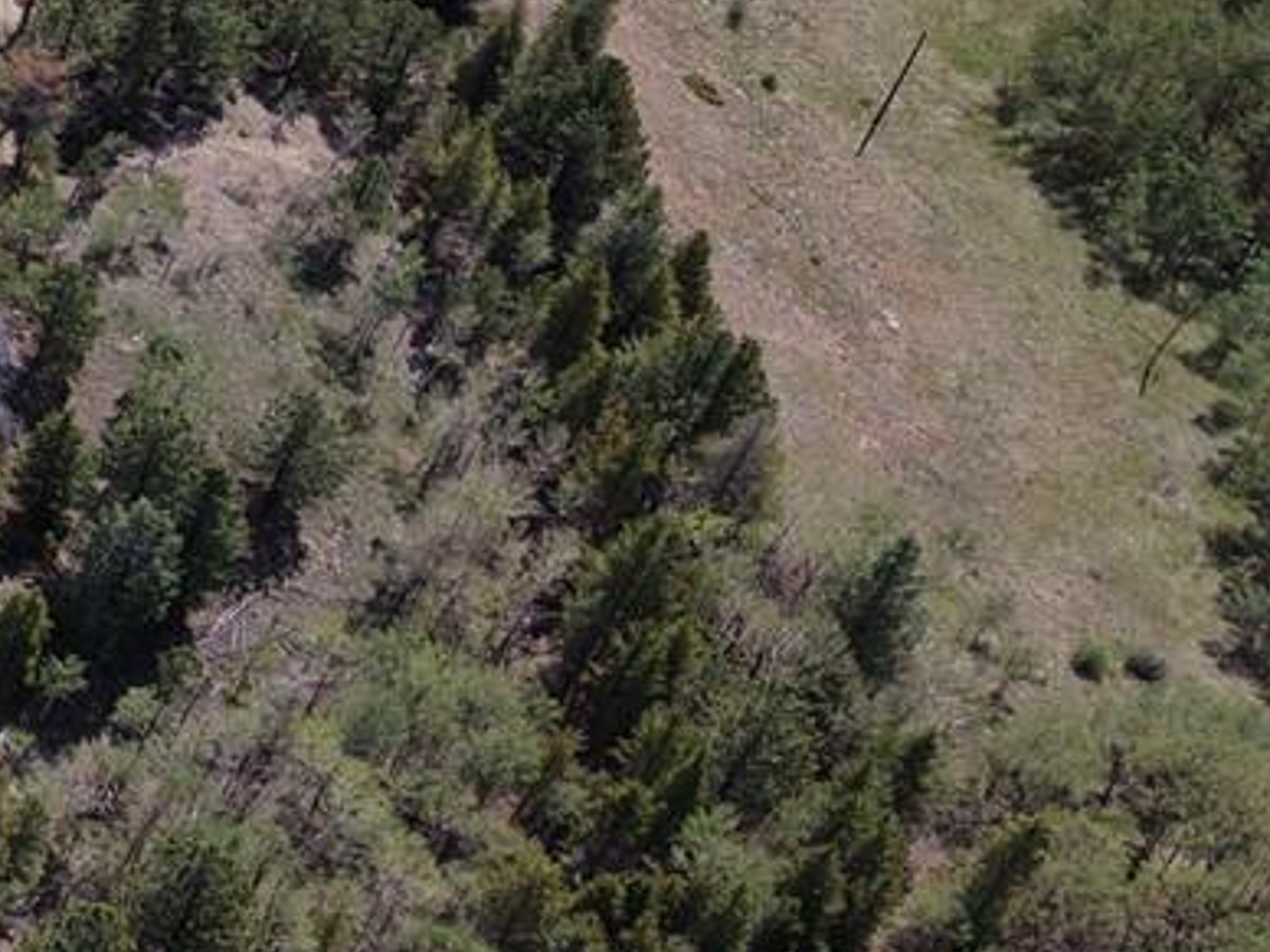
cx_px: -1034
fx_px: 3632
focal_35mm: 99
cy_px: -79
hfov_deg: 16.5
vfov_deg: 14.6
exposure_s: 1/180
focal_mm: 8.67
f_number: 1.8
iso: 230
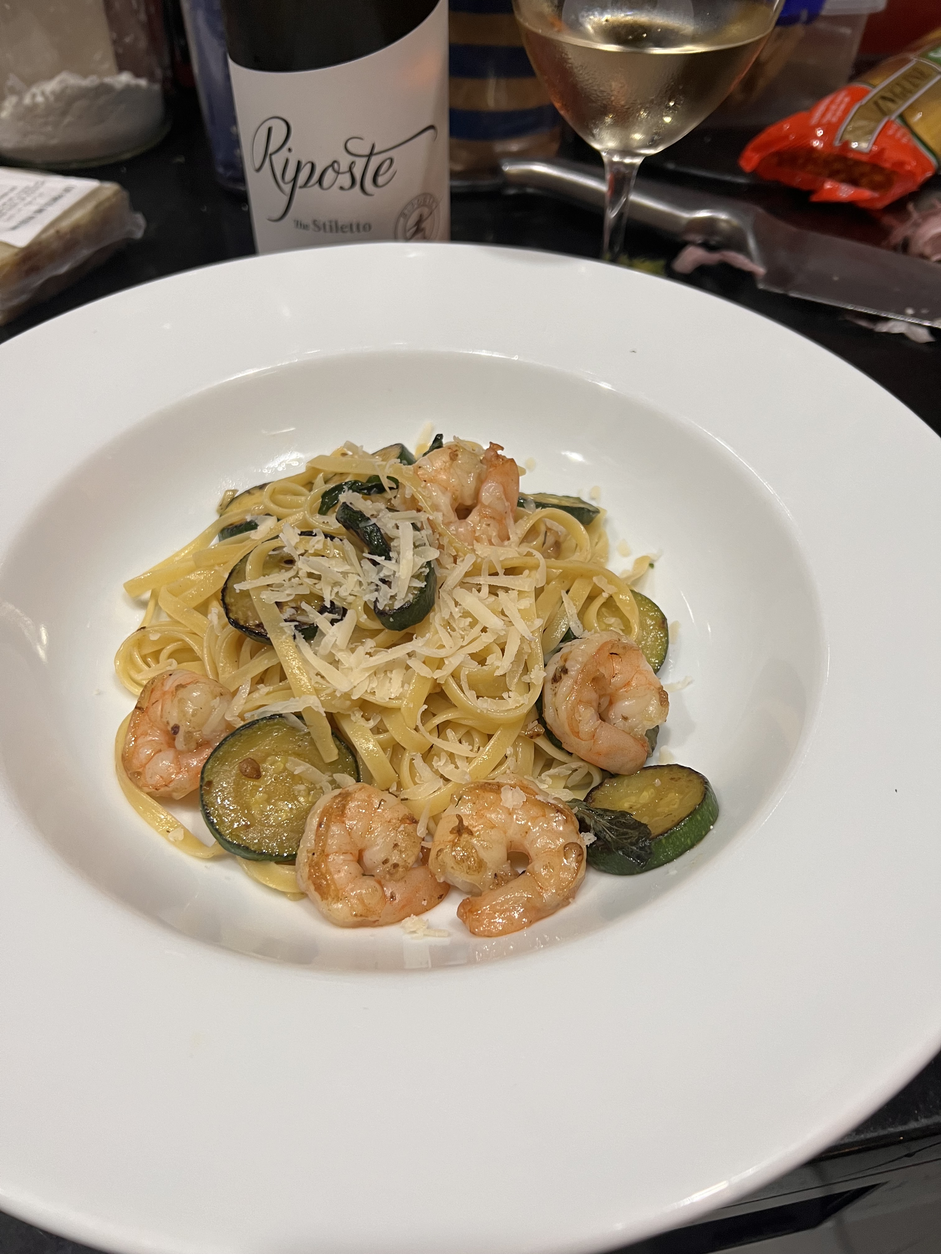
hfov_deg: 53.1
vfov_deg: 67.3
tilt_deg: -47.6
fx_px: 942
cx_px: 470
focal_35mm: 26
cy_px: 627
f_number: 1.5
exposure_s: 1/50
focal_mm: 5.7
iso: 100
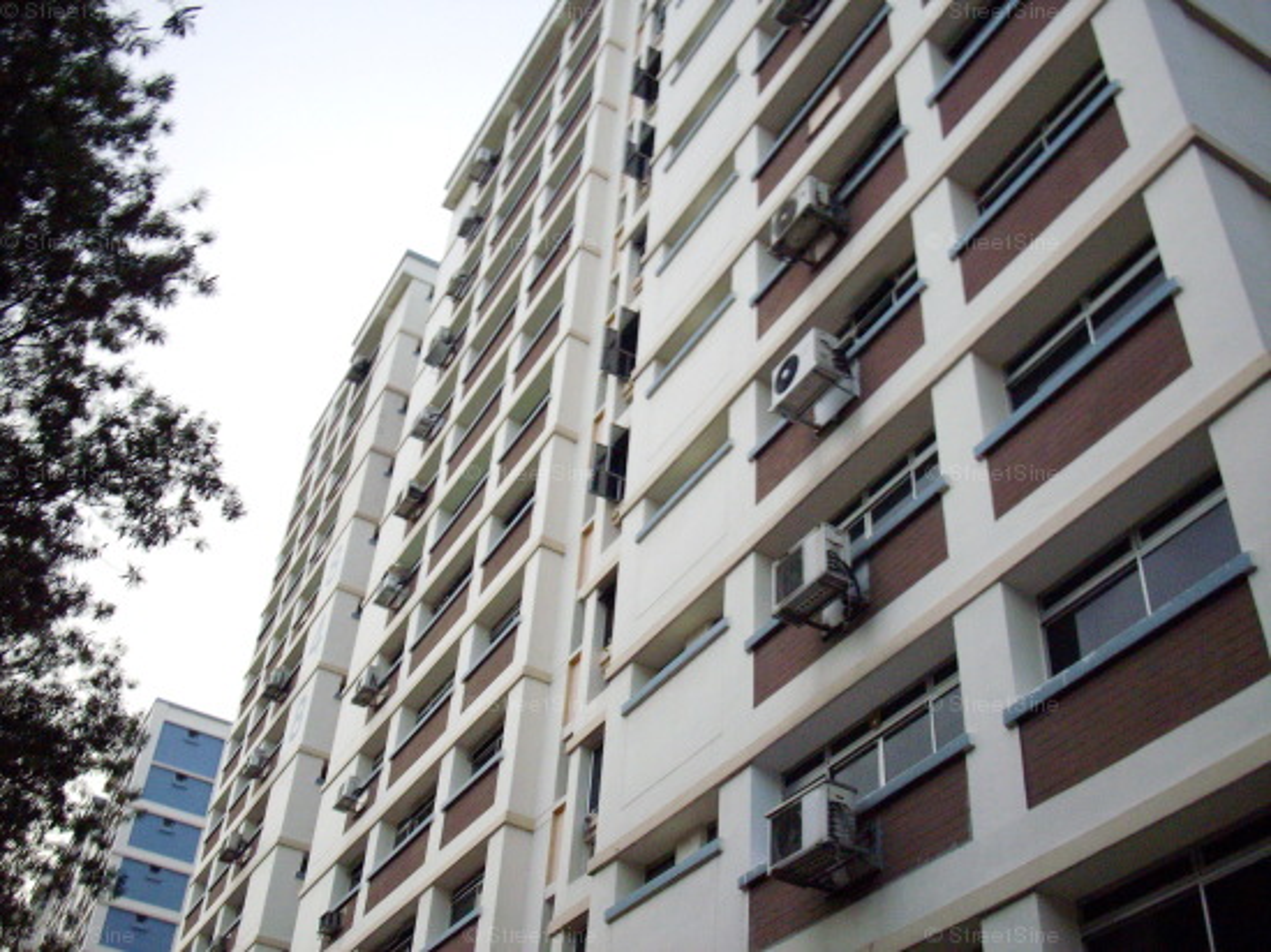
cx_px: 636
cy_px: 476
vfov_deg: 38.6
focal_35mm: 37
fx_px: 1358
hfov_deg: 50.2
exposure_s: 1/50
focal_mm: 6.2
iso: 207
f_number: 2.8
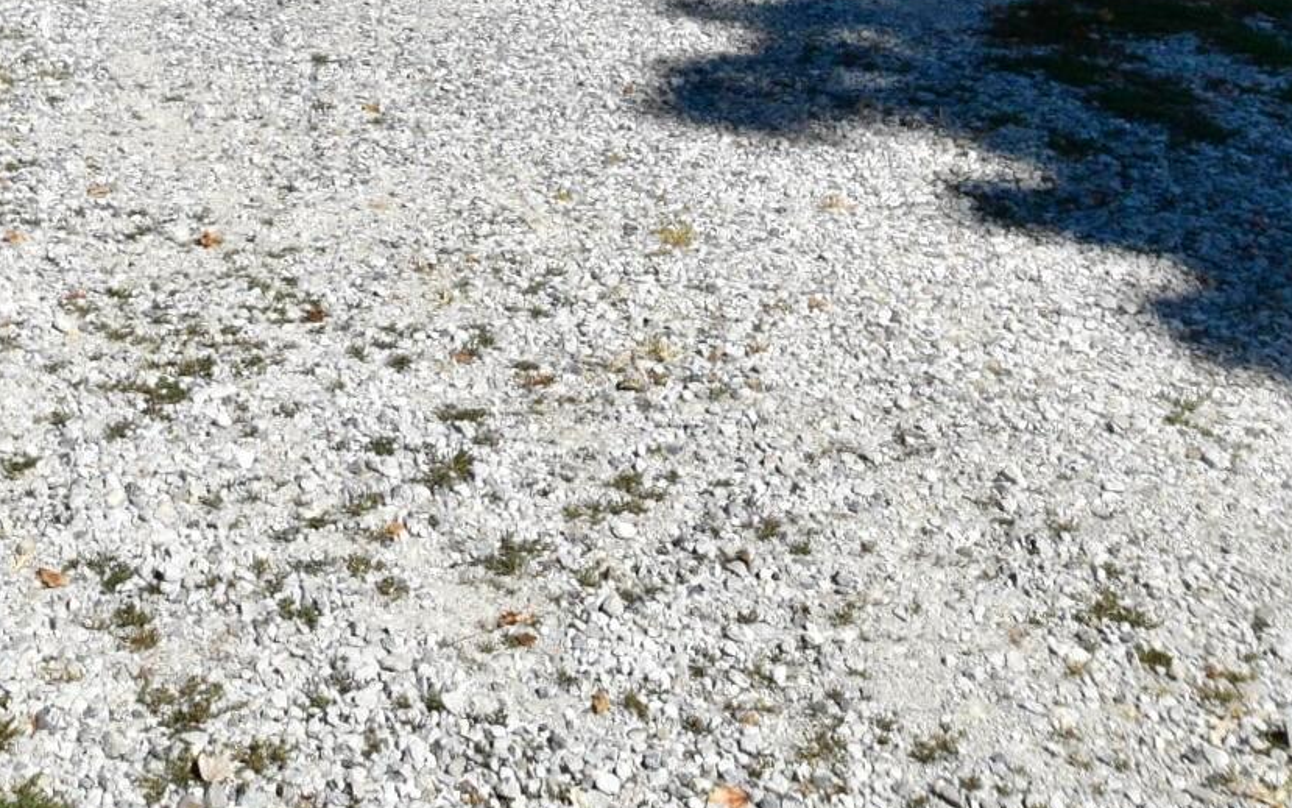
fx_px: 1831
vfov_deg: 20.3
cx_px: 337
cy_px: -498
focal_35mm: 52
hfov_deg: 38.0
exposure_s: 1/400
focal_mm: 10
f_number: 10
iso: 200
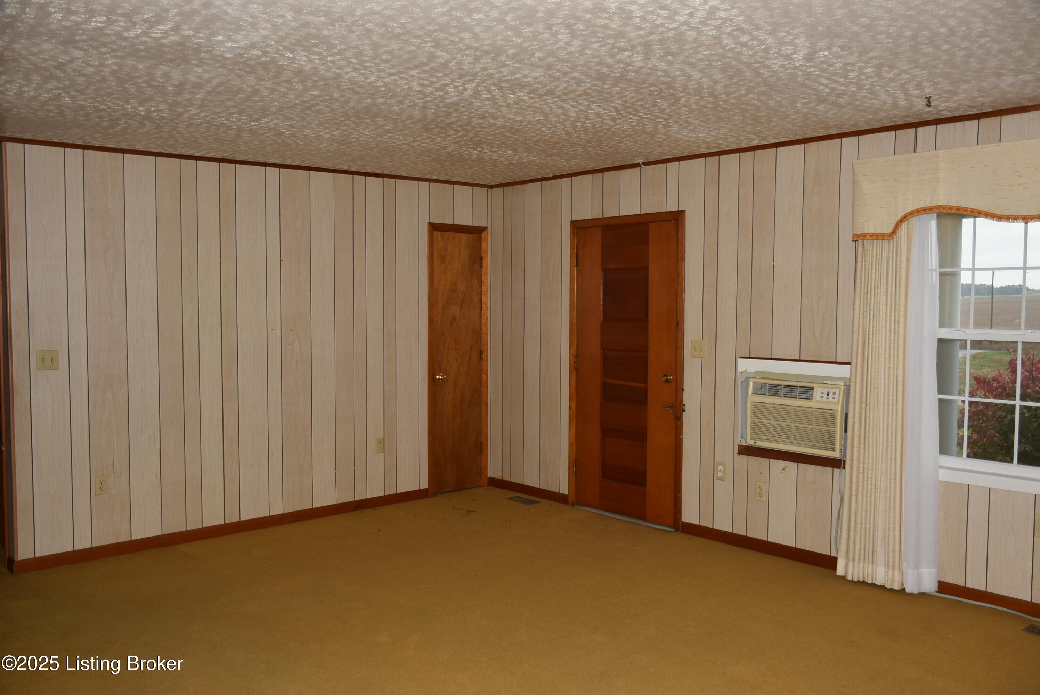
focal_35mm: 30
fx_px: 867
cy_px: 348
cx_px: 520
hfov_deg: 61.9
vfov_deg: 43.7
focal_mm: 20
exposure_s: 1/60
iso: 250
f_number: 3.5
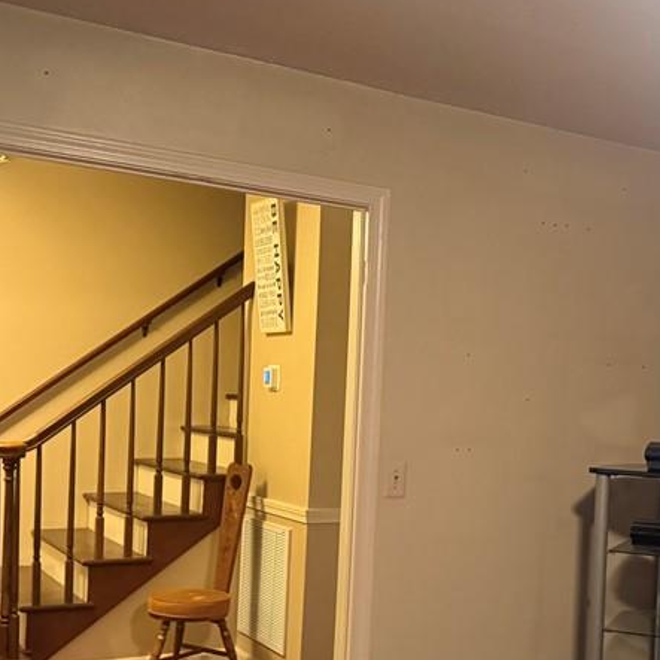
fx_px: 1057
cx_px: 475
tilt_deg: -1.3
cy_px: 437
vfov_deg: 34.4
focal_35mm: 49
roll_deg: -2.1
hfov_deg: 34.1
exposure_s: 1/30
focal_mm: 6.76
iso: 800
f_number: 1.78
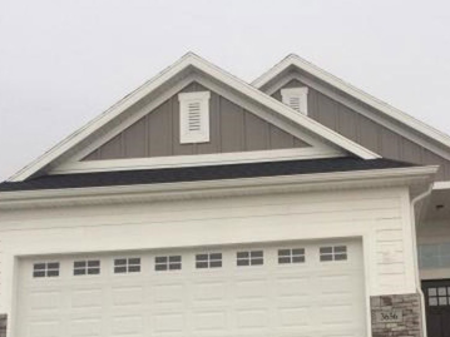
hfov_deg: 33.5
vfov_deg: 25.2
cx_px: 302
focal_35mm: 57
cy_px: 276
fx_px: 741
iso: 40
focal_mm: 3.3
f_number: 2.4
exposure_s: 1/120
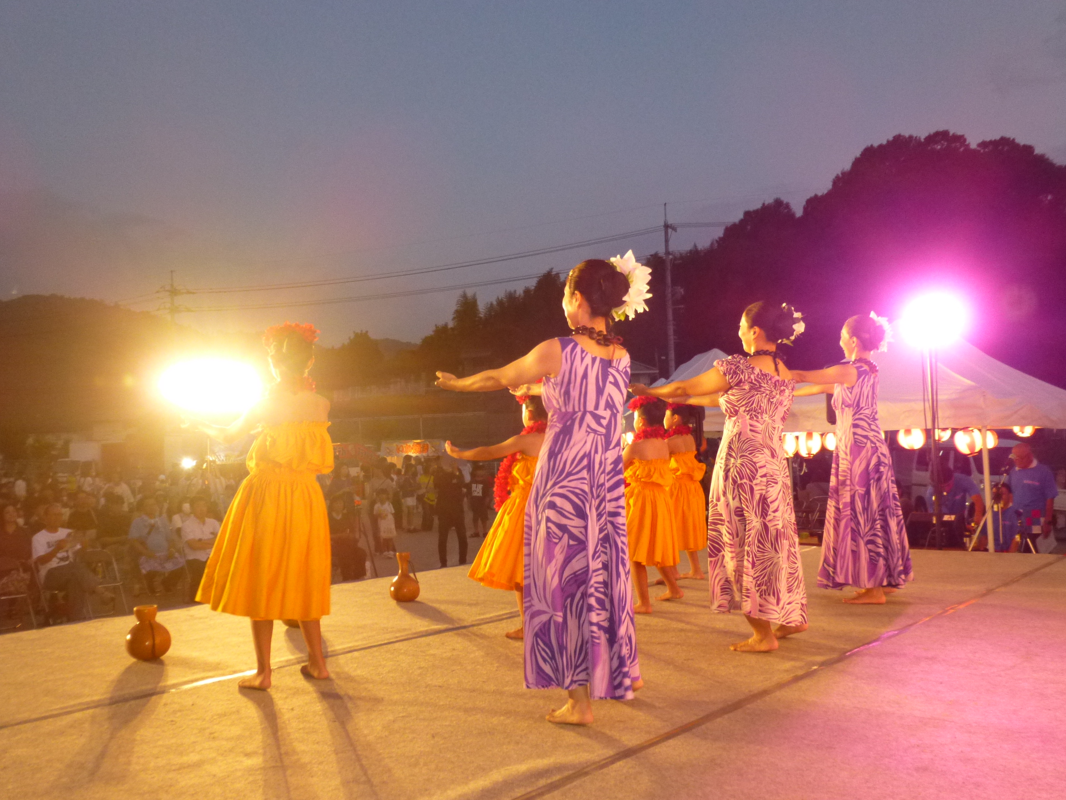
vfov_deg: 45.4
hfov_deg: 58.3
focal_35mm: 31
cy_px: 423
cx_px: 517
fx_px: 955
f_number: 3.3
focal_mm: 5.2
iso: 500
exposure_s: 1/60
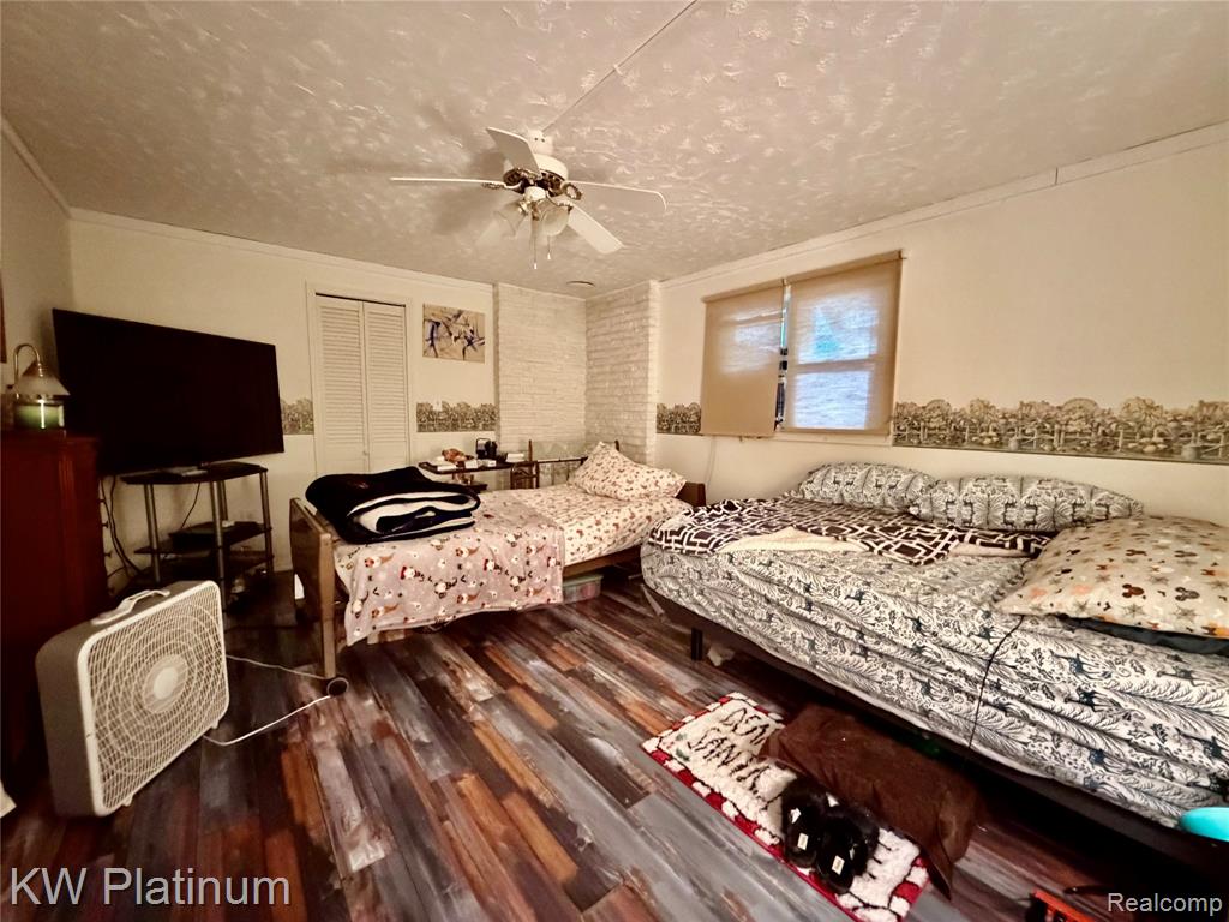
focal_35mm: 14
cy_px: 461
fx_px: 497
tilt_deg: -5.2
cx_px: 614
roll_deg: -0.3
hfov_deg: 102.1
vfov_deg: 85.7
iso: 2500
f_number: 2.2
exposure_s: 1/24
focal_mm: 2.22
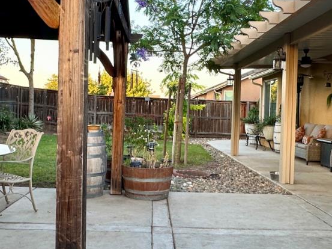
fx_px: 364
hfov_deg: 49.0
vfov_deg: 37.7
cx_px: 152
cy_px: 114
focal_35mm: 38
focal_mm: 2.22
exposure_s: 1/99
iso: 100
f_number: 2.2
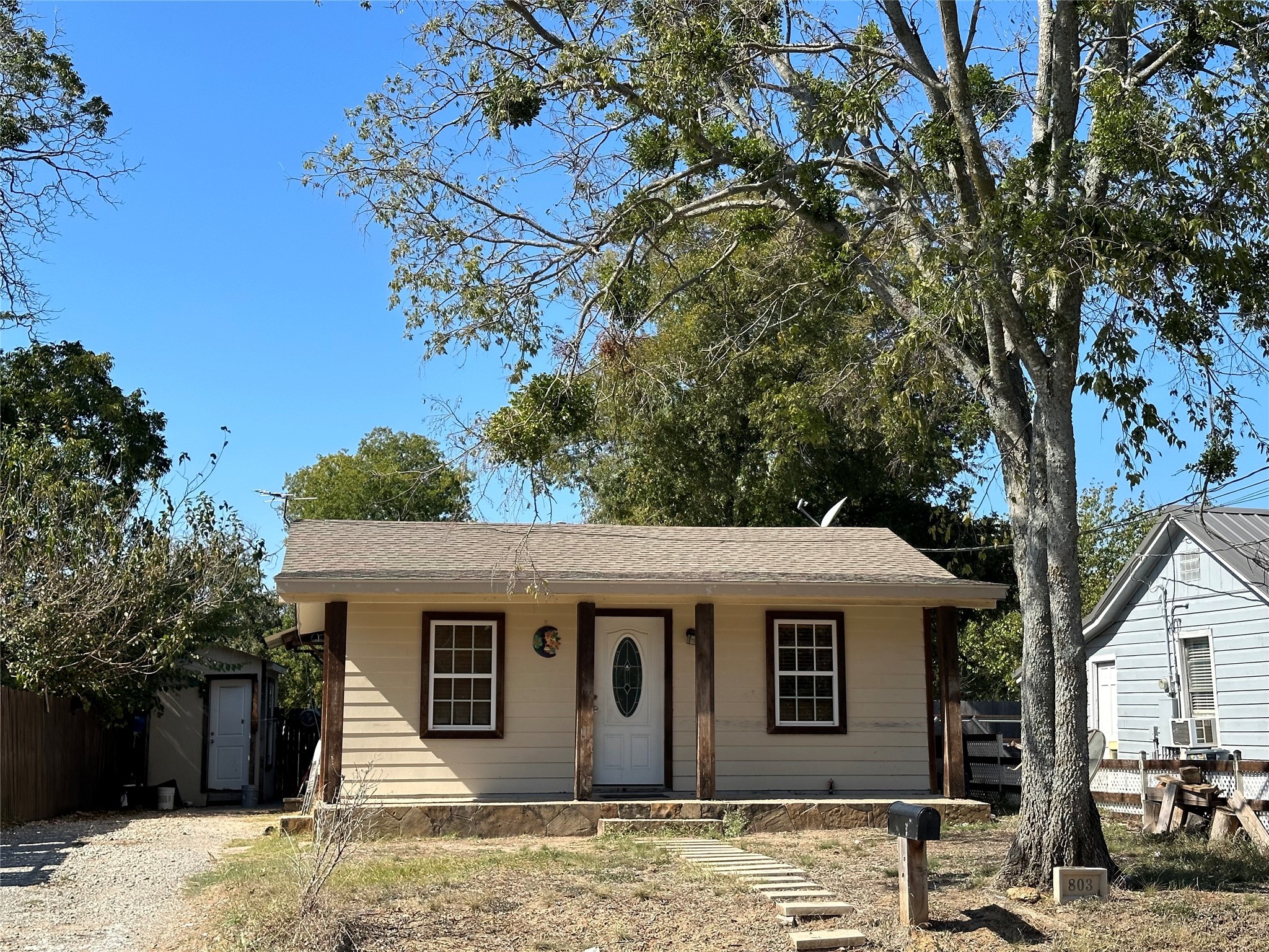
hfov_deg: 39.7
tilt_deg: +9.2
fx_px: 1760
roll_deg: -0.7
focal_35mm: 48
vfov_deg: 30.3
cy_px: 476
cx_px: 634
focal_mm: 6.86
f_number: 1.78
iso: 64
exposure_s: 1/2732
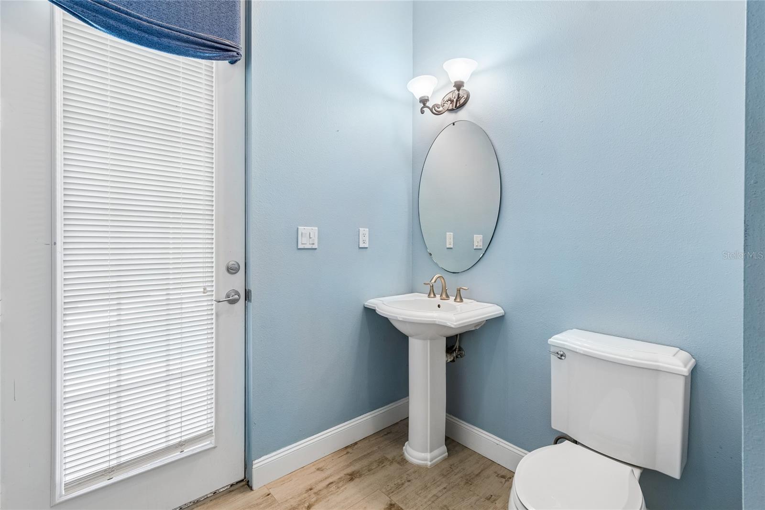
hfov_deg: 100.4
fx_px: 319
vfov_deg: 77.3
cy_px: 255
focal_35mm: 15
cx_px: 382
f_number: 7.1
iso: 100
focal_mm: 10
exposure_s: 1/4
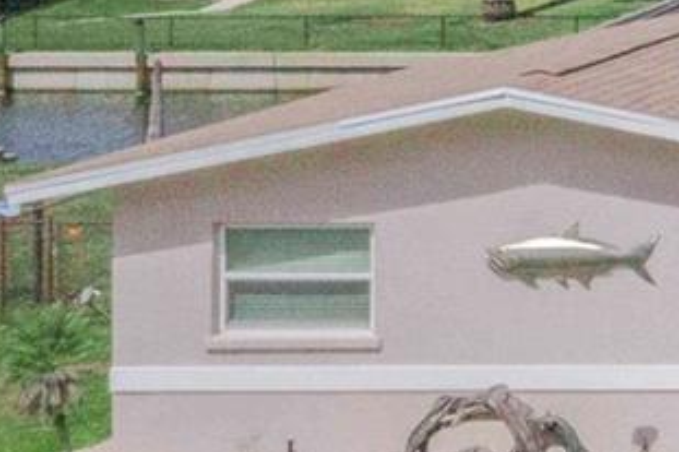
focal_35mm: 144
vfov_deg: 9.5
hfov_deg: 12.1
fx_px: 2714
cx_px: 1487
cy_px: 23
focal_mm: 10.26
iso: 1600
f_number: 11
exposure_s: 1/3200
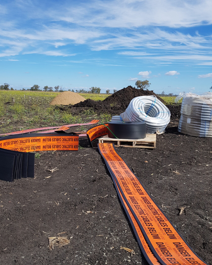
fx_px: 243
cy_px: 123
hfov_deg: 47.0
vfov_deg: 57.1
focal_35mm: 31
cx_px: 91
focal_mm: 4.2
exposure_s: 1/2416
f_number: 1.7
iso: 40
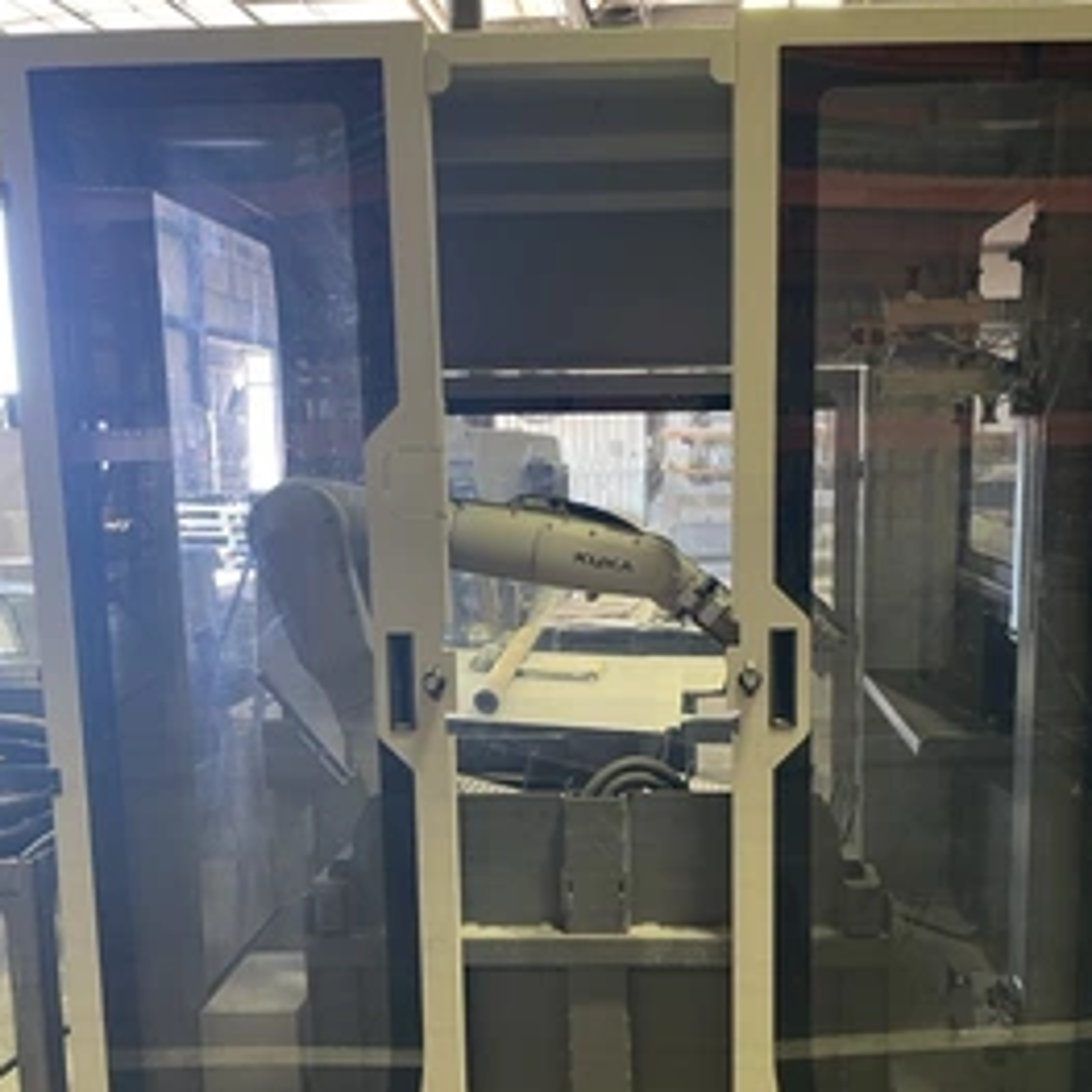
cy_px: 639
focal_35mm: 35
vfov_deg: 47.0
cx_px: 615
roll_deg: +1.6
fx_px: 1249
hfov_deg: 47.1
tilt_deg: -7.7
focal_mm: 4.2
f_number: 1.6
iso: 250
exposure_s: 1/60
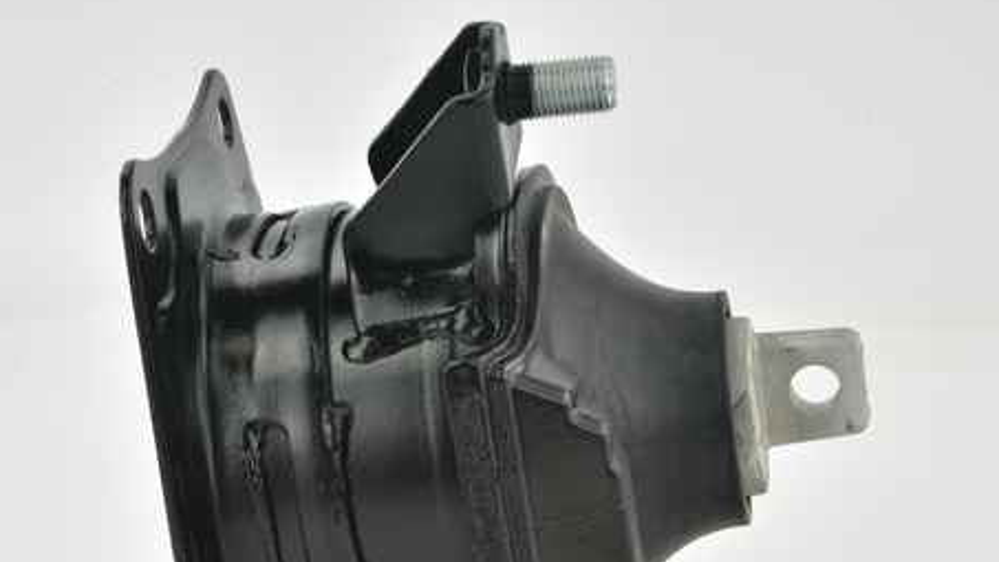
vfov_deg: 12.0
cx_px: 419
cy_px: 514
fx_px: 2649
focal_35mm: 100
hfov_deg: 21.3
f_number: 32
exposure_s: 1/2.5
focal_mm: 60
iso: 64
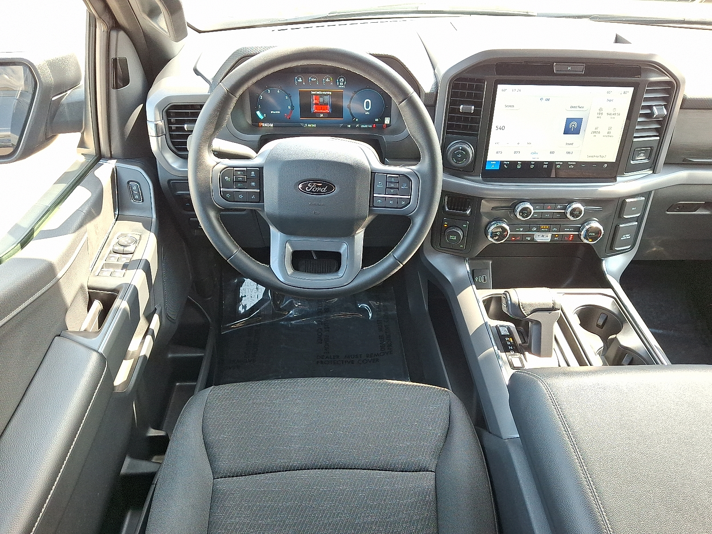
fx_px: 514
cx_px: 356
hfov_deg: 69.4
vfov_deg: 54.9
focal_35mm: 25
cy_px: 267
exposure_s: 1/120
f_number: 1.8
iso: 92
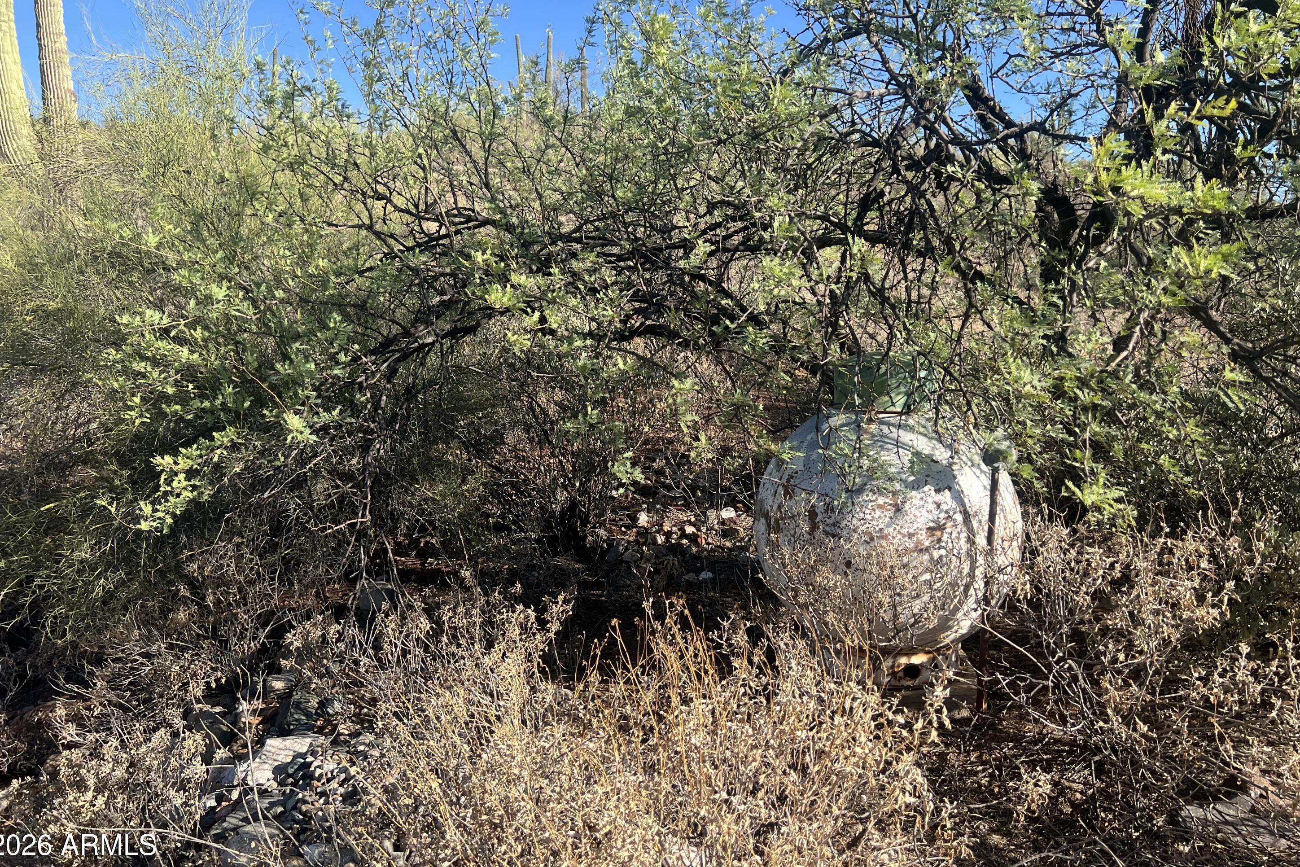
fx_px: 1011
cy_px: 386
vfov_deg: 46.3
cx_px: 660
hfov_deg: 65.5
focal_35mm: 28
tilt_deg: -3.5
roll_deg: -0.4
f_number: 1.5
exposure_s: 1/1645
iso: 50
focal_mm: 5.7
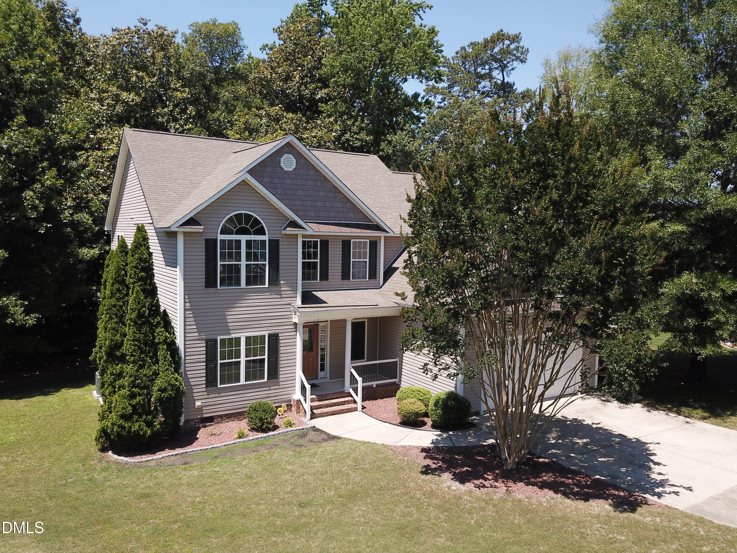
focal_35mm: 26
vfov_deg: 53.1
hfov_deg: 67.3
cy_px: 276
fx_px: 554
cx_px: 368
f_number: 2.2
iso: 100
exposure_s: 1/844
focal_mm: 4.73
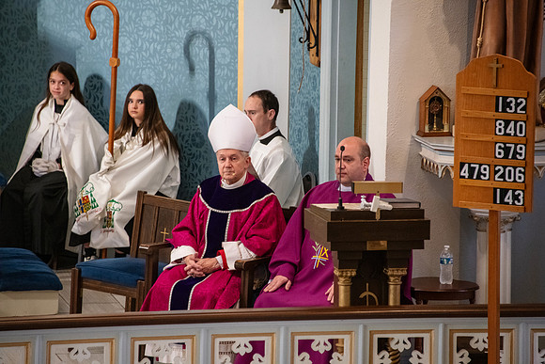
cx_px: 272
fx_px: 4543
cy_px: 182
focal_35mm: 300
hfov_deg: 6.9
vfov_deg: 4.6
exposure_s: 1/80
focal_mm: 300
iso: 4000
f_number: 7.1
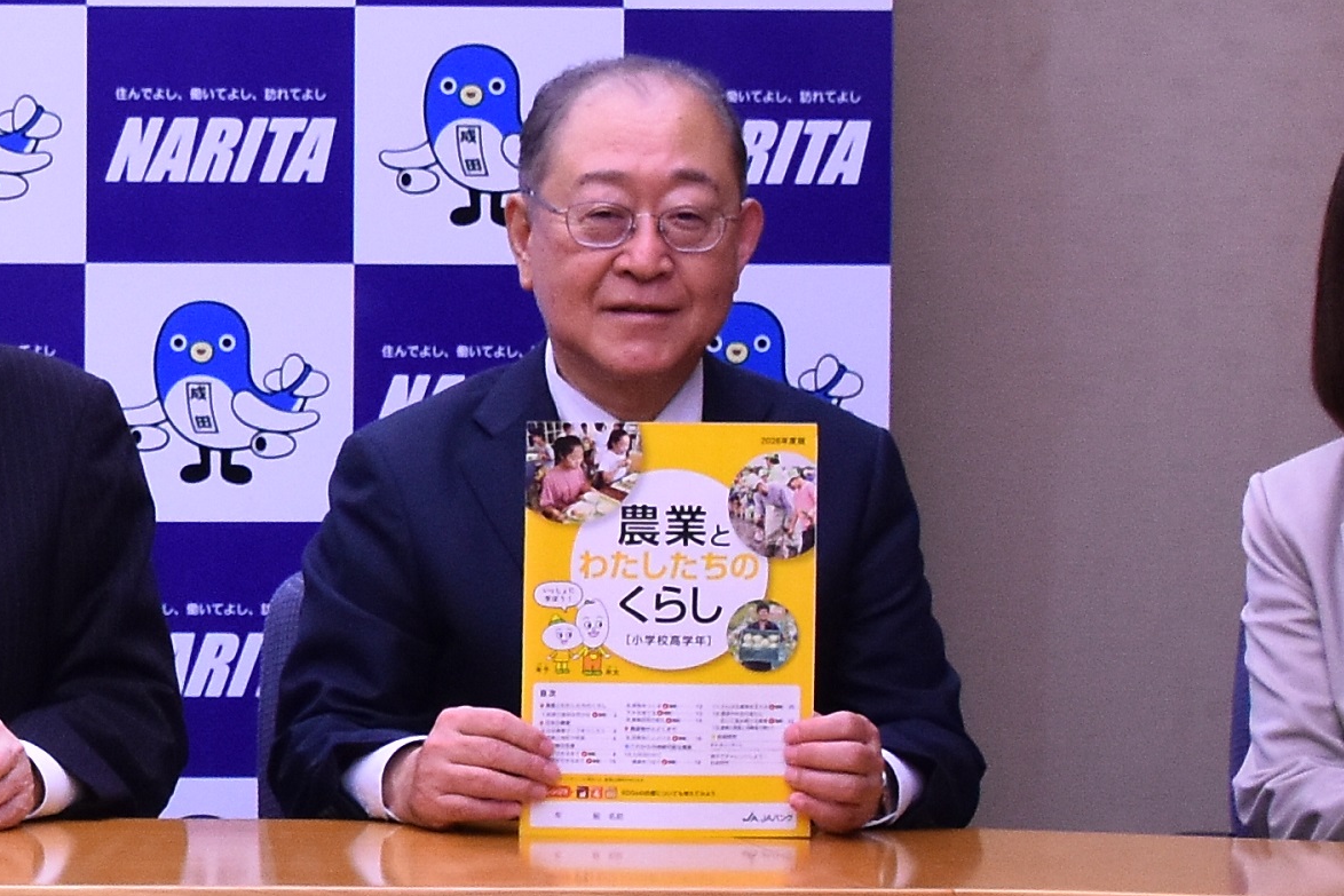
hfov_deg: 14.5
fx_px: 5008
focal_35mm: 134
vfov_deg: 10.2
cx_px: -520
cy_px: 474
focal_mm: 21
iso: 800
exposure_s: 1/320
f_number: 5.6
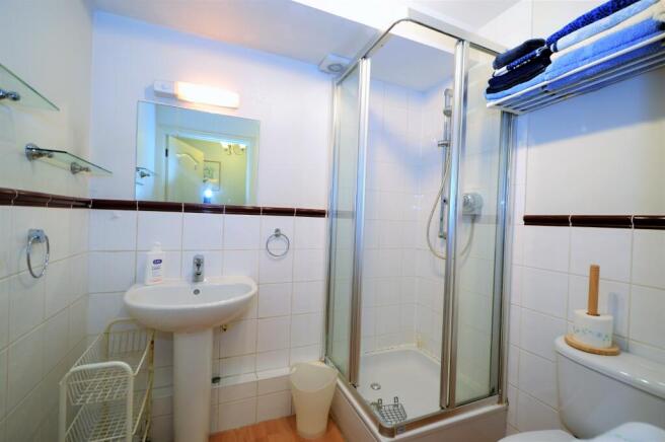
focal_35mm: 15
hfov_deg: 100.4
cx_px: 332
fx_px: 277
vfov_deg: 77.2
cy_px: 221
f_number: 4.5
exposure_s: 1/80
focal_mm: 10
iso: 400
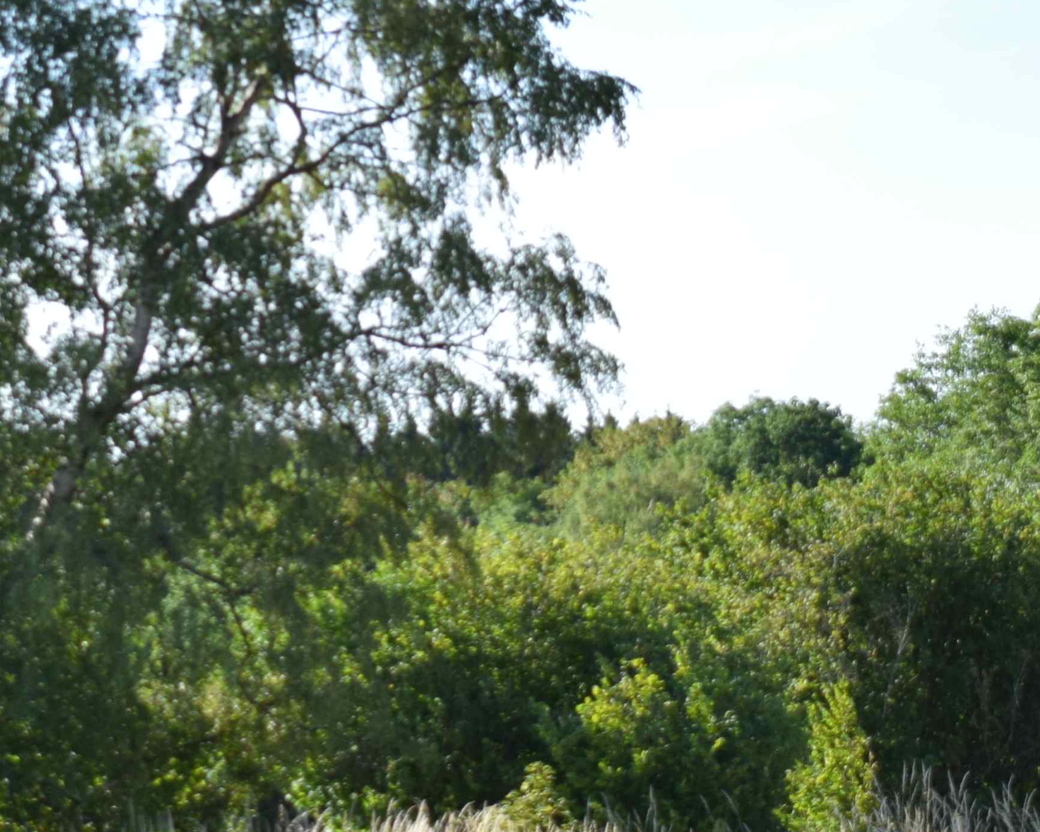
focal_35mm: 142
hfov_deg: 13.5
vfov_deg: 10.9
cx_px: 110
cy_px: 234
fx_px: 4360
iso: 400
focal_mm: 29
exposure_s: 1/1250
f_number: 4.5
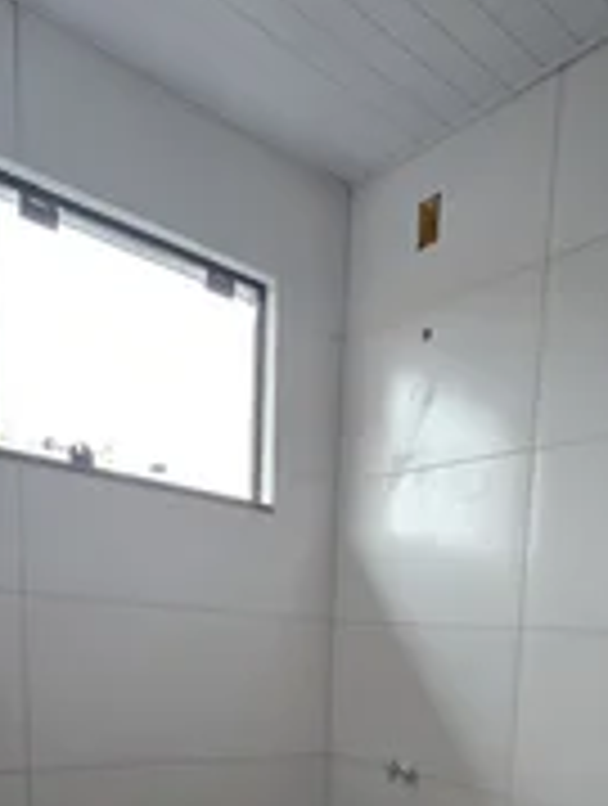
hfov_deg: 45.2
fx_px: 653
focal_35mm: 28
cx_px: 549
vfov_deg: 54.0
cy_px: 747
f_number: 2.2
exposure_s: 1/60
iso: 80
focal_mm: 2.2
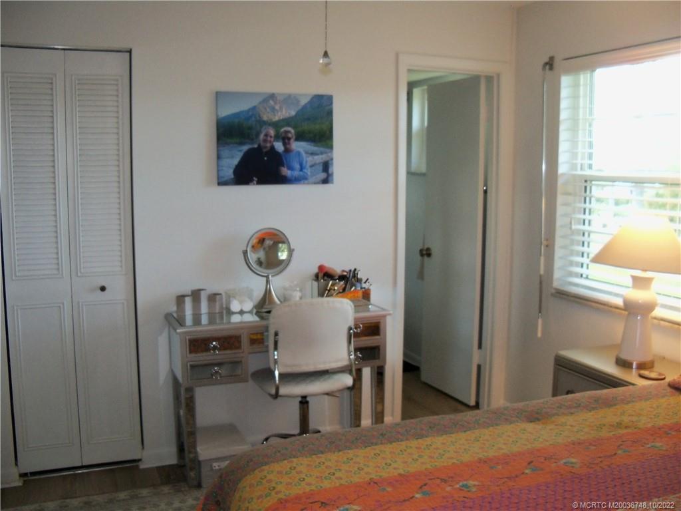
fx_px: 689
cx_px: 340
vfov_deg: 40.7
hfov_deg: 52.6
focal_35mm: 35
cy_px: 256
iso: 200
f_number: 3.5
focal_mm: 6.2
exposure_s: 1/30
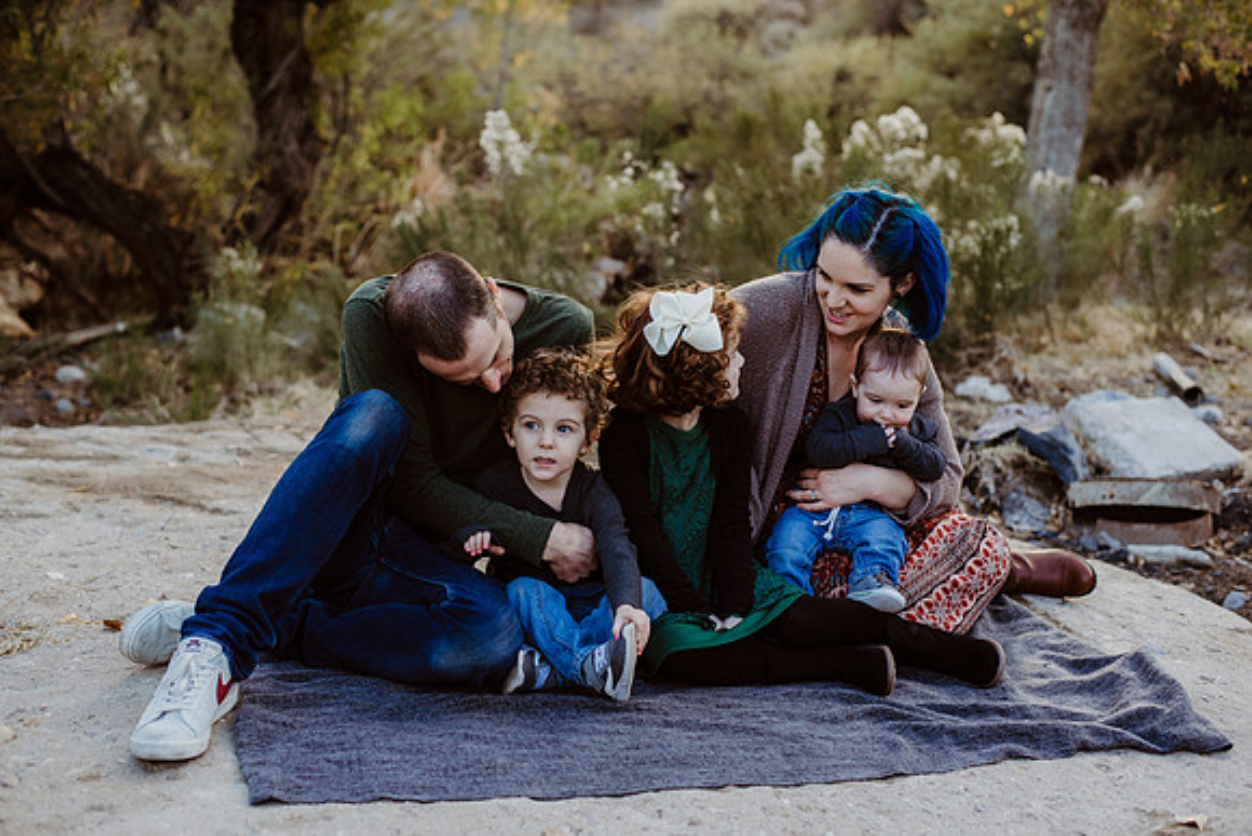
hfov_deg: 39.6
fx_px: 1739
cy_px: 418
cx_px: 626
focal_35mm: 50
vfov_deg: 27.0
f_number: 3.2
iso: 400
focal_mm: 50
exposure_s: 1/800
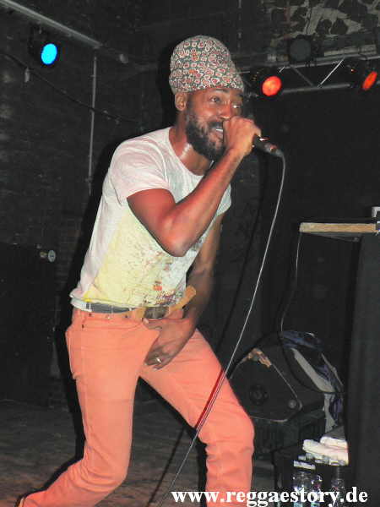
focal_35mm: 35
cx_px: 190
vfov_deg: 52.6
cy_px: 254
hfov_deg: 40.7
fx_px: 512
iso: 400
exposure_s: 1/60
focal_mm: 6
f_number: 2.8
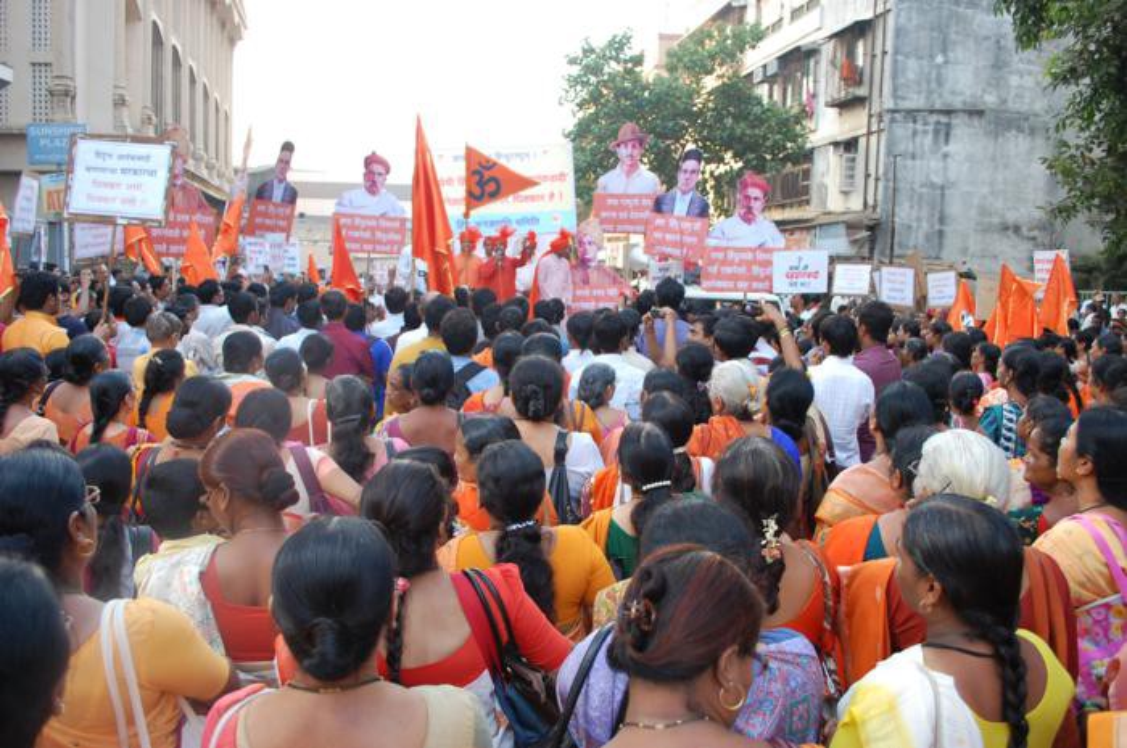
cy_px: 374
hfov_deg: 67.4
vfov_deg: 47.8
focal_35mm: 27
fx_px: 844
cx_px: 564
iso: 400
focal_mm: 18
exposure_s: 1/80
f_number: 4.5
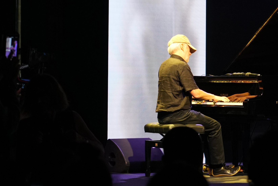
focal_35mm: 175
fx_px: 1351
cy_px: 37
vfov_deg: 7.8
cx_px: 354
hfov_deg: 11.5
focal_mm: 67
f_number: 4
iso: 2500
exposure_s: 1/160
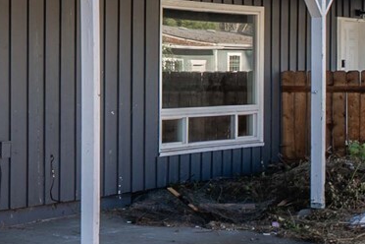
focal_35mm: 82
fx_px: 831
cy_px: 99
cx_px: -121
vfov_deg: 16.6
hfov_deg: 22.0
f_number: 7.1
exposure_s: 1/60
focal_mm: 18
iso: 80
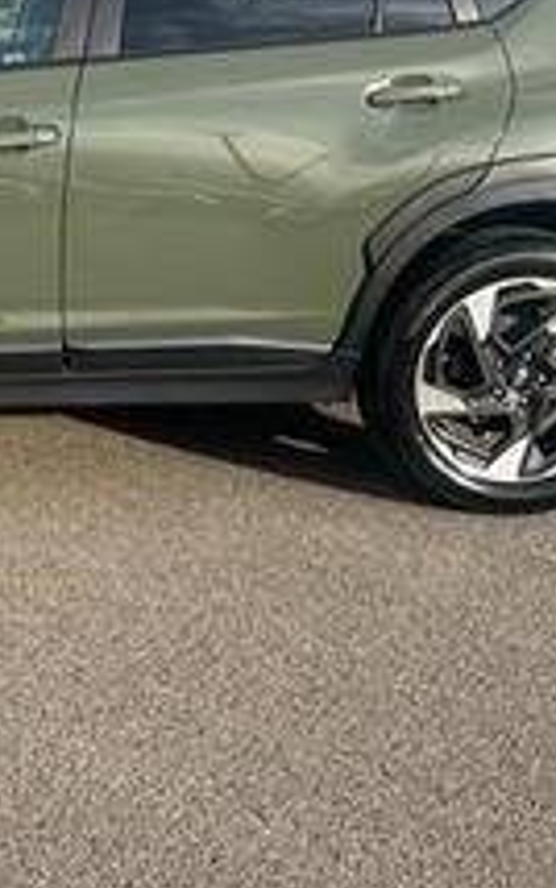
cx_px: -54
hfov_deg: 19.2
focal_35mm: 65
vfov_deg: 31.4
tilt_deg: -11.4
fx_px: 1574
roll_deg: +0.8
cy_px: 357
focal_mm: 5.7
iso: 50
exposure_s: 1/1488
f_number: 1.5
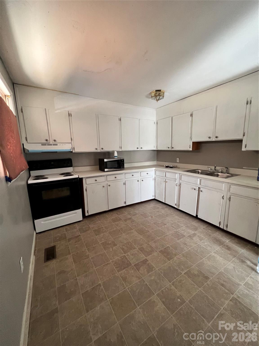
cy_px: 173
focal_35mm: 13
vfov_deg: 106.2
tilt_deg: -10.2
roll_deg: +2.1
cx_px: 130
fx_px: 130
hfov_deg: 89.9
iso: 500
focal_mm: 1.57
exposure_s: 1/60
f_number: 1.8
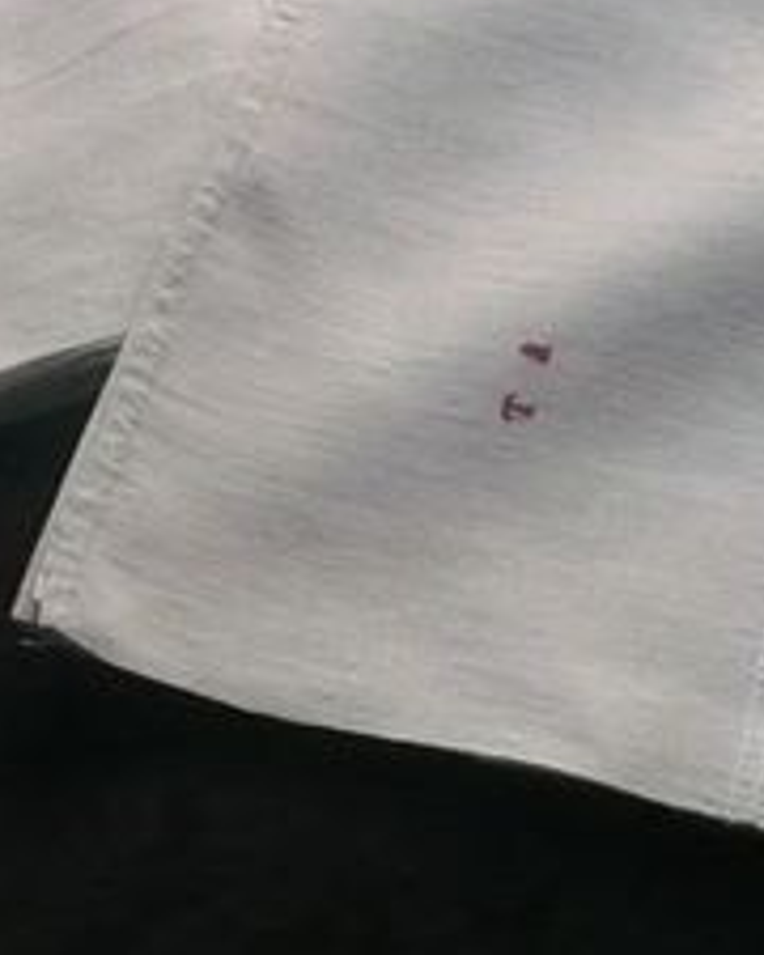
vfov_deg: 17.8
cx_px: 178
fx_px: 2996
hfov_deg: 14.5
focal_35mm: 106
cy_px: 42
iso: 400
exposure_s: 1/640
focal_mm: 5.8
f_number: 2.8
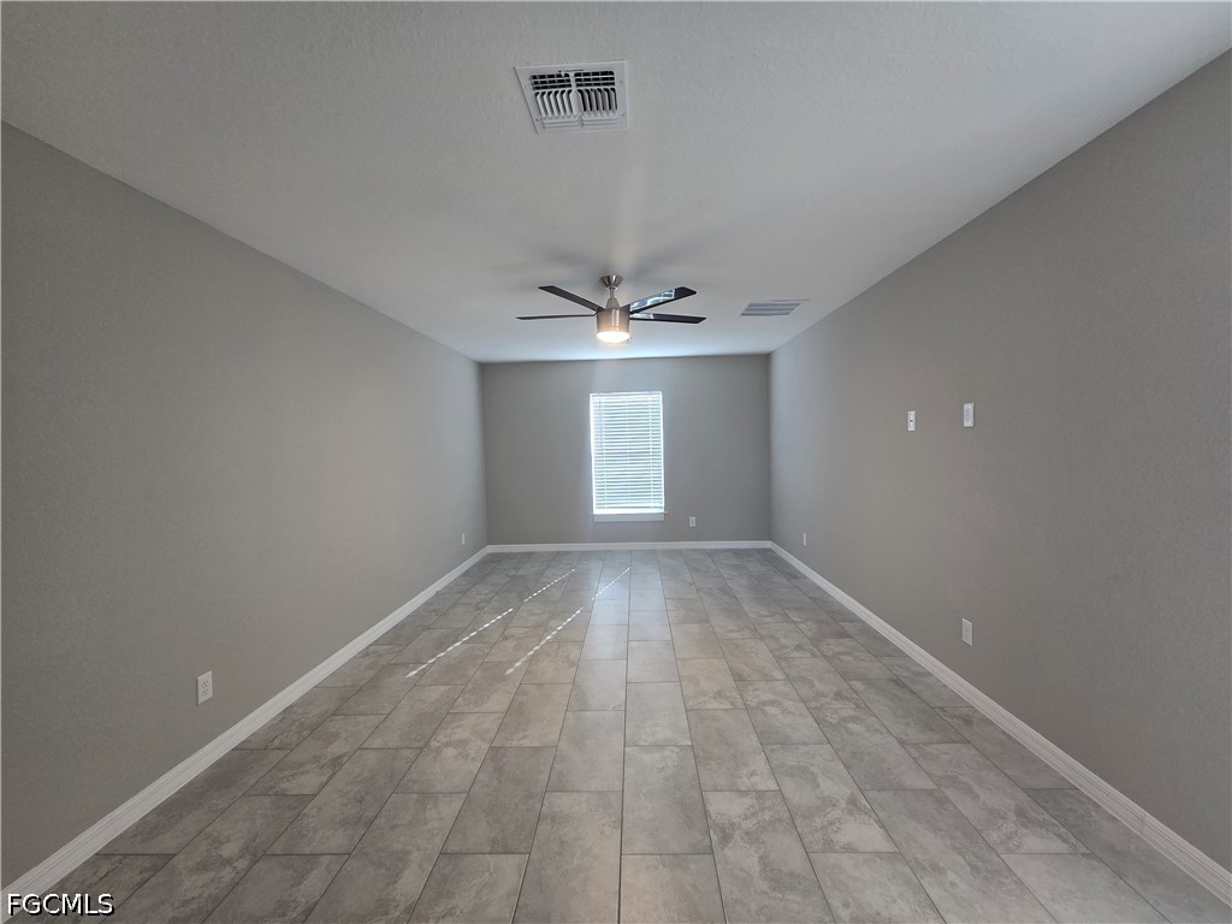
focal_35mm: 13
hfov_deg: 106.2
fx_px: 463
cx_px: 616
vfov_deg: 89.9
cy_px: 462
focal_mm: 2.2
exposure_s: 1/60
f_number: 2.2
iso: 160
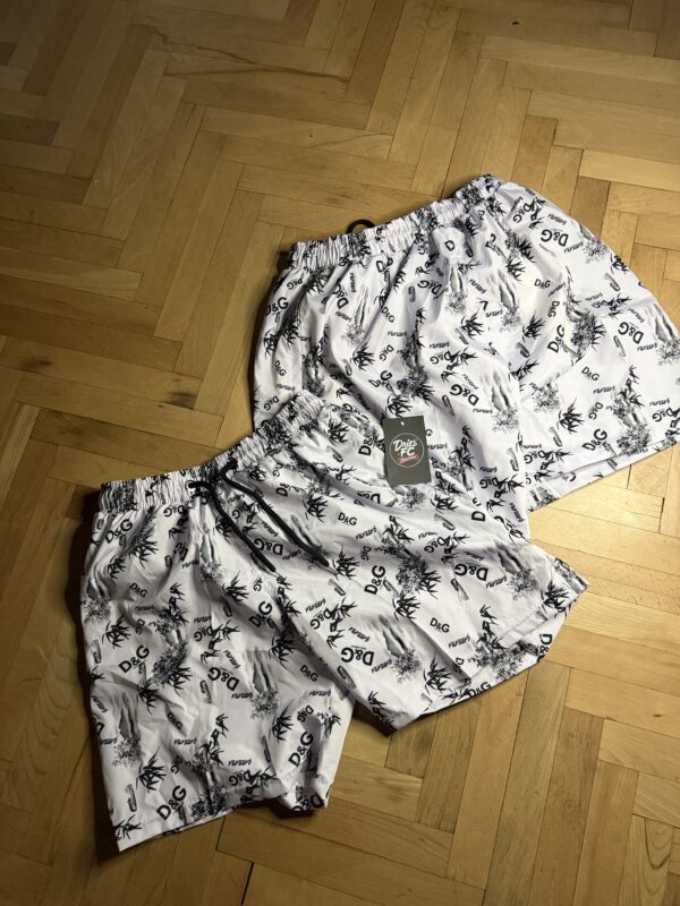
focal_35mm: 24
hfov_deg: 56.8
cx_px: 340
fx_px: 629
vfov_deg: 71.6
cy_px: 453
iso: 400
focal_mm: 6.76
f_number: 1.78
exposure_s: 1/60
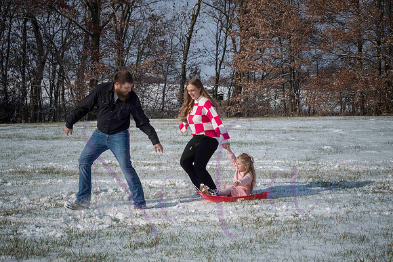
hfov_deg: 25.4
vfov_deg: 17.1
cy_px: 131
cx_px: 196
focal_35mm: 80
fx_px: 873
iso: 640
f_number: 14
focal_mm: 80
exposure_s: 1/1000
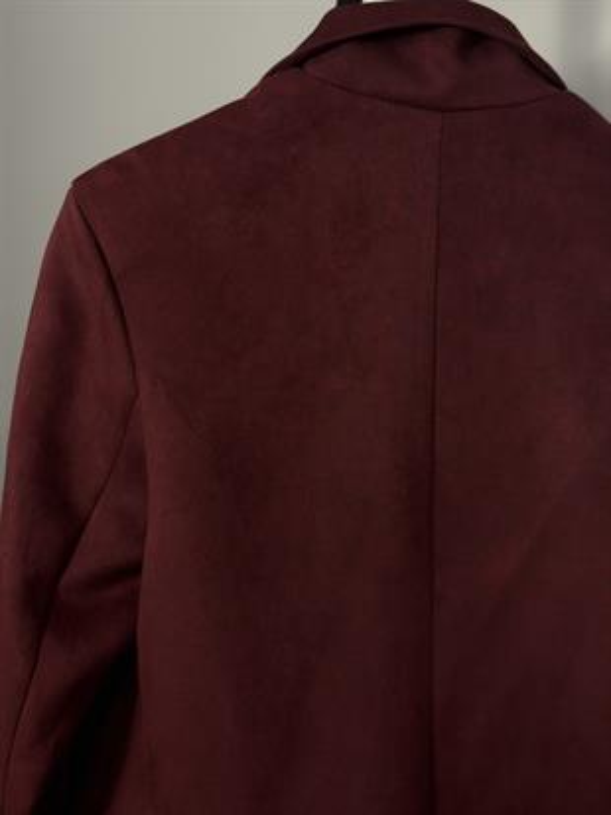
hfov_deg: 30.3
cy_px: 408
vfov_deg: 39.6
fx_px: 1129
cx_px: 306
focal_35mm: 48
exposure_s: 1/100
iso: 100
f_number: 1.78
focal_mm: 6.86
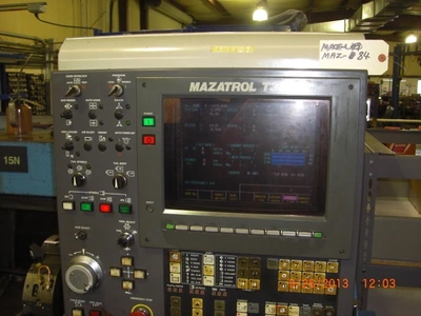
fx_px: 462
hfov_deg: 49.0
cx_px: 210
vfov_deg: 37.7
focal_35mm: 38
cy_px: 158
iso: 100
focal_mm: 6.2
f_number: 2.7
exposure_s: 1/60
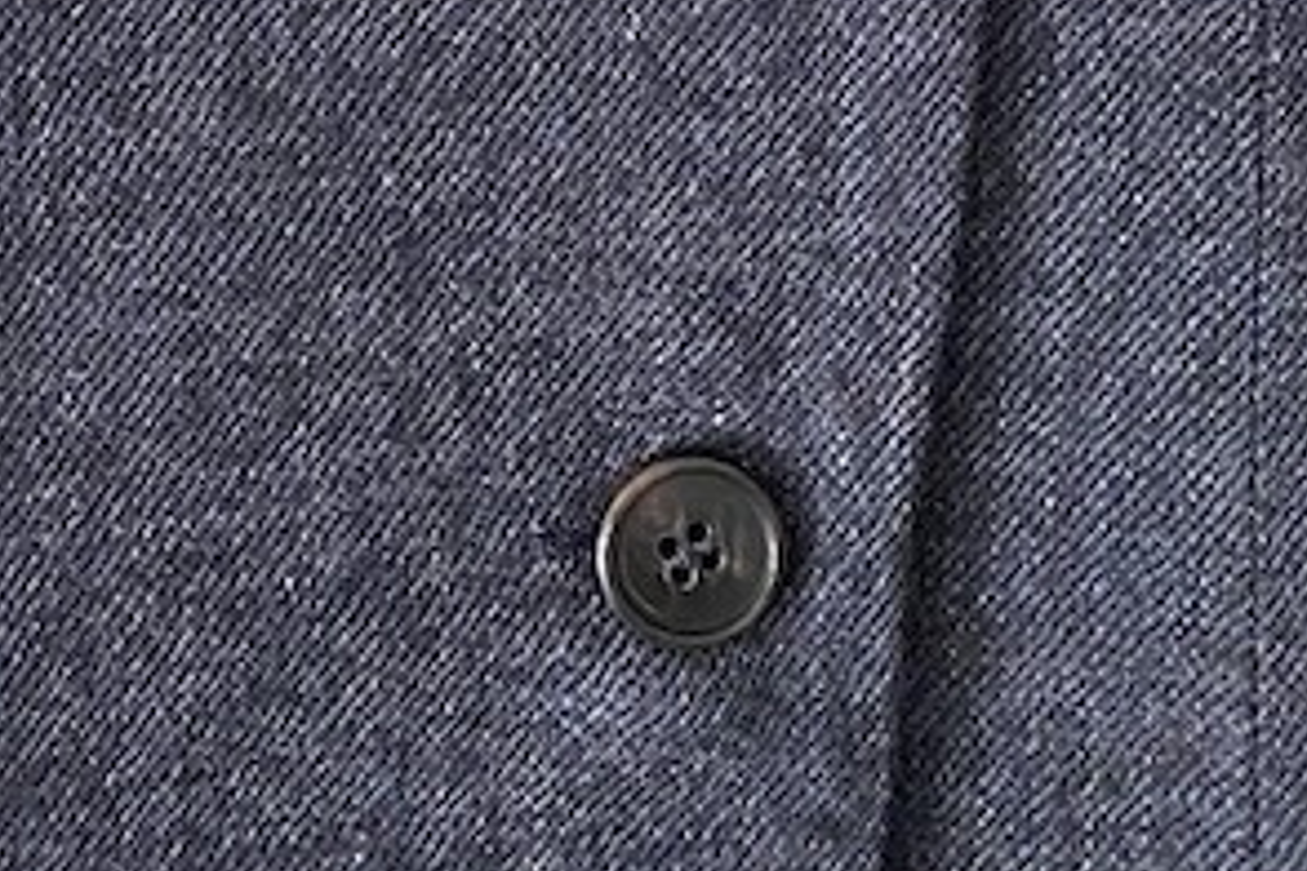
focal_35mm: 98
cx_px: -102
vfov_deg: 12.7
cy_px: -682
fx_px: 3558
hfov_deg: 20.0
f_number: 1.8
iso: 200
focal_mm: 4.25
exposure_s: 1/60
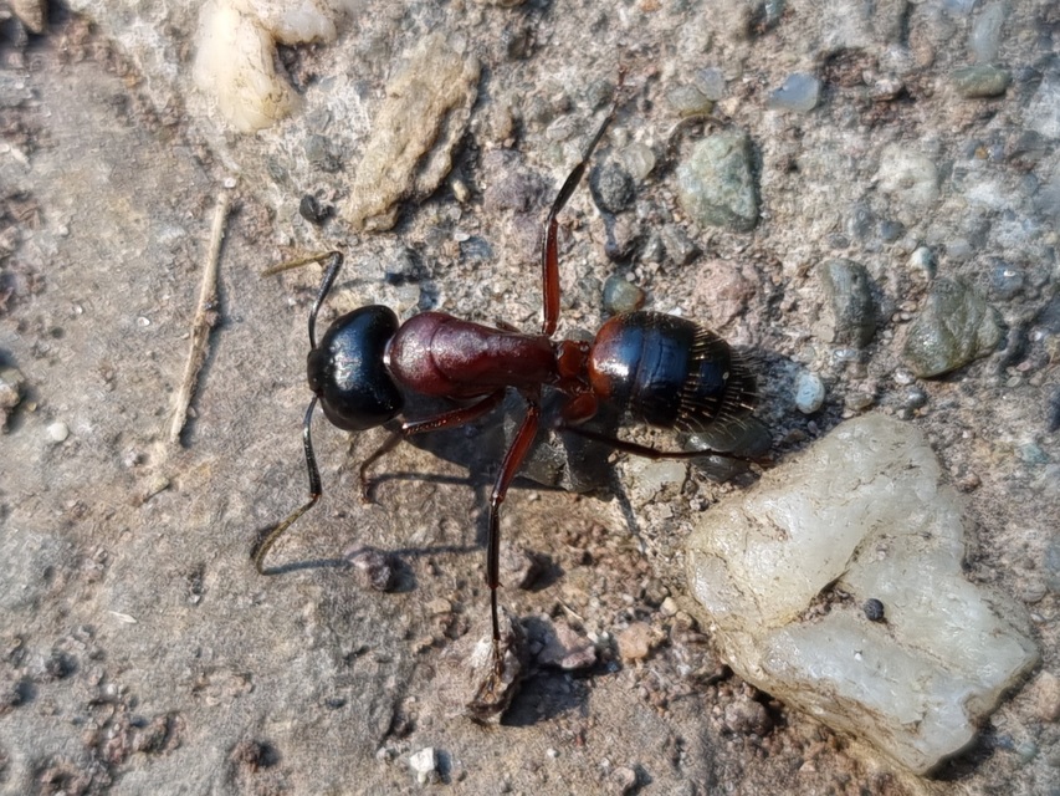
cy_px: 398
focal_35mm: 26
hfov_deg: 67.3
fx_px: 796
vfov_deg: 53.1
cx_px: 530
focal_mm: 5.4
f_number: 1.8
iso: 50
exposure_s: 1/263
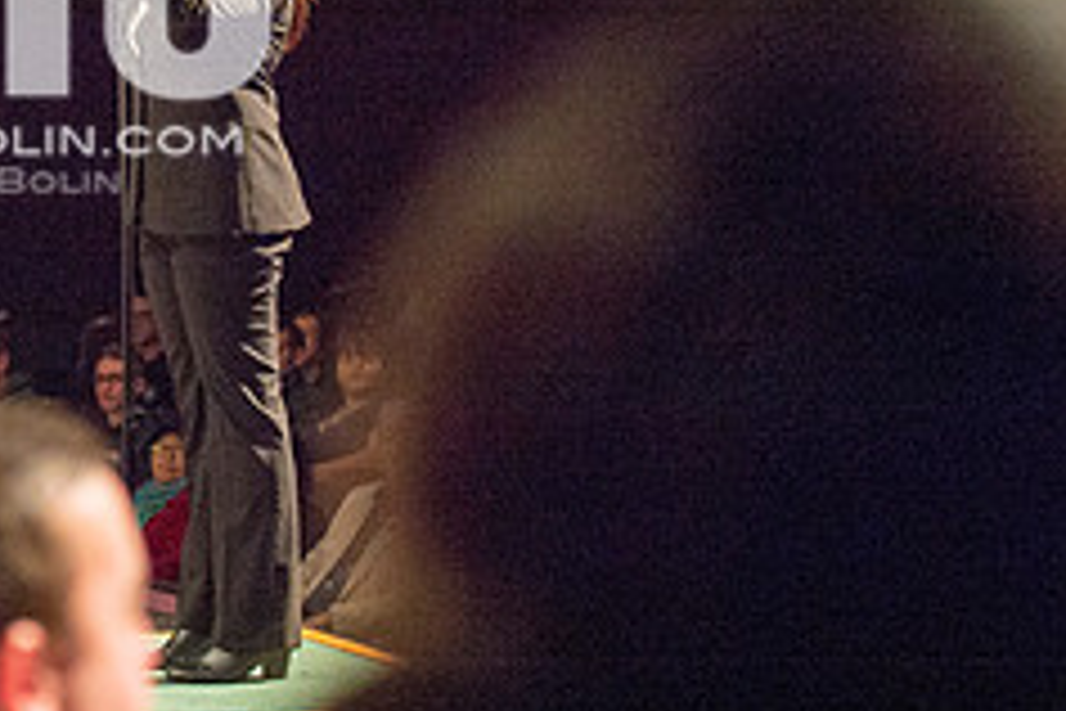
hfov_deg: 11.9
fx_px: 5063
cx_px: -67
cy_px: -22
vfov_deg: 8.0
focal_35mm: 171
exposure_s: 1/250
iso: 2500
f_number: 2.8
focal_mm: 70
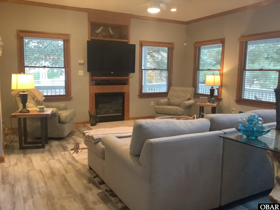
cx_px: 140
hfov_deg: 58.4
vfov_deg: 45.4
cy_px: 105
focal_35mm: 31
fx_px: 251
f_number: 2.4
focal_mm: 3.3
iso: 320
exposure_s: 1/60
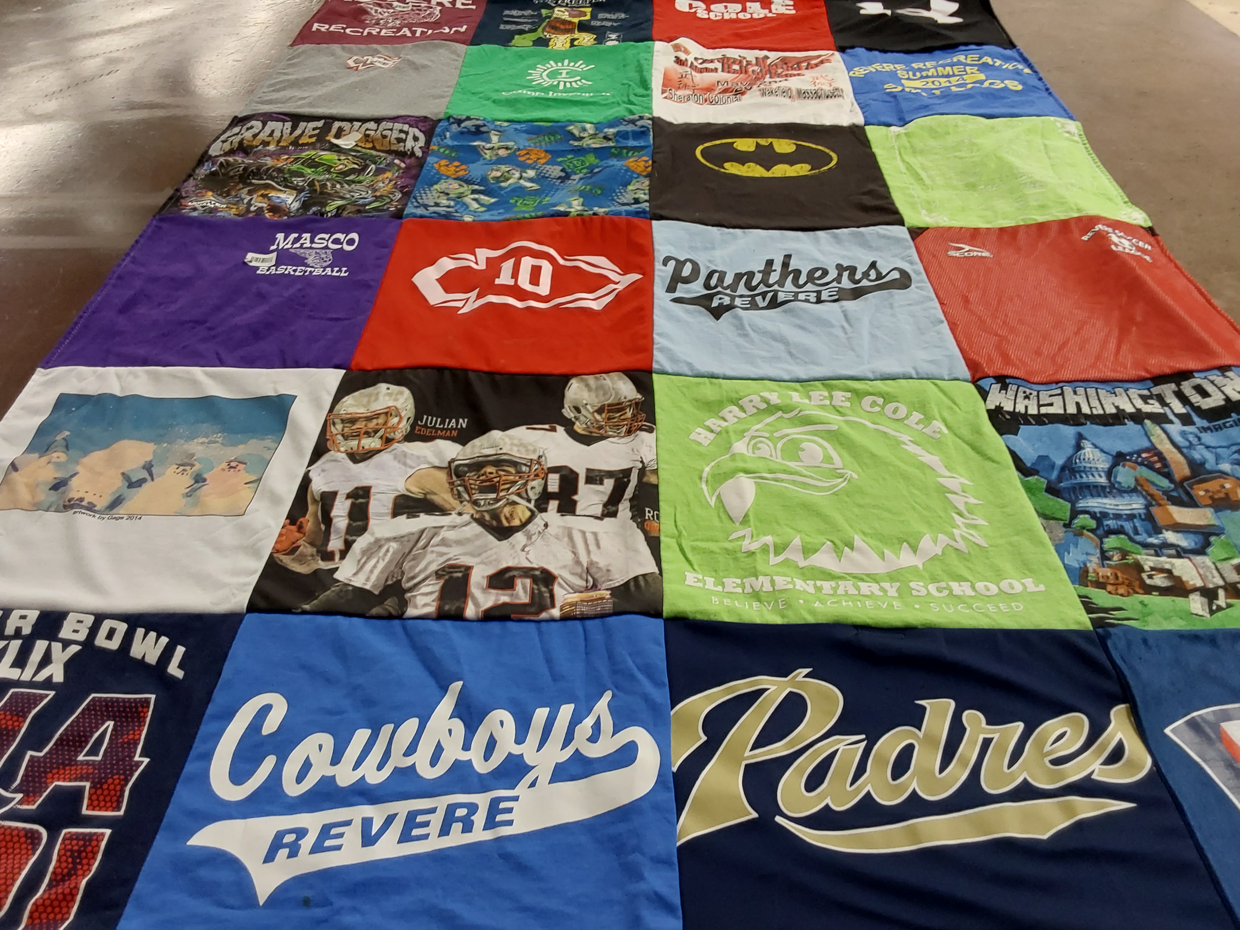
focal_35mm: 28
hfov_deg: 63.4
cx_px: 620
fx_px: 1003
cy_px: 465
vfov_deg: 49.7
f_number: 1.9
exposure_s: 1/60
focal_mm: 2.91
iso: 100
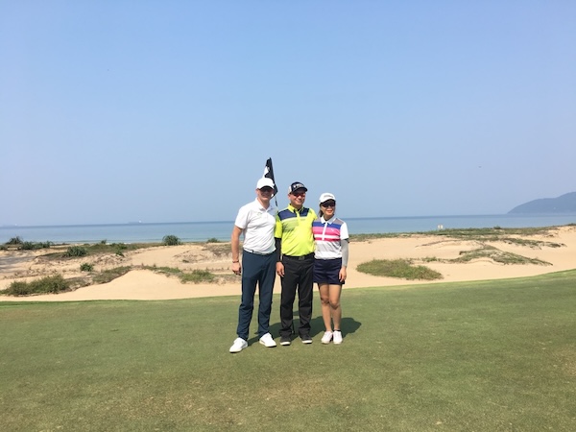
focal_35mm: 29
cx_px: 288
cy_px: 216
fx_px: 483
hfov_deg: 61.7
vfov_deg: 48.2
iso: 25
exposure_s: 1/1026
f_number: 2.2
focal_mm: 4.15
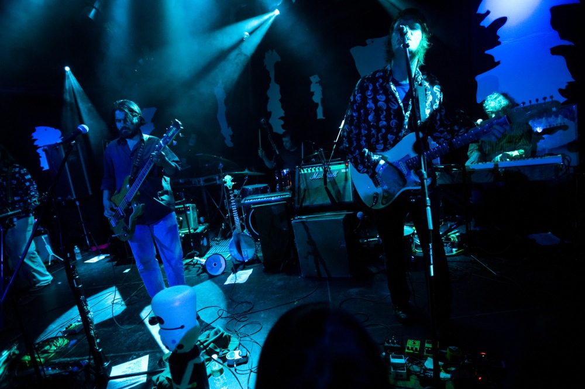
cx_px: 292
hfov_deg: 87.0
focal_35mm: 19
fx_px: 308
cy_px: 194
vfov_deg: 64.5
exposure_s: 1/200
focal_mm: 19
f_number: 2.8
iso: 3200
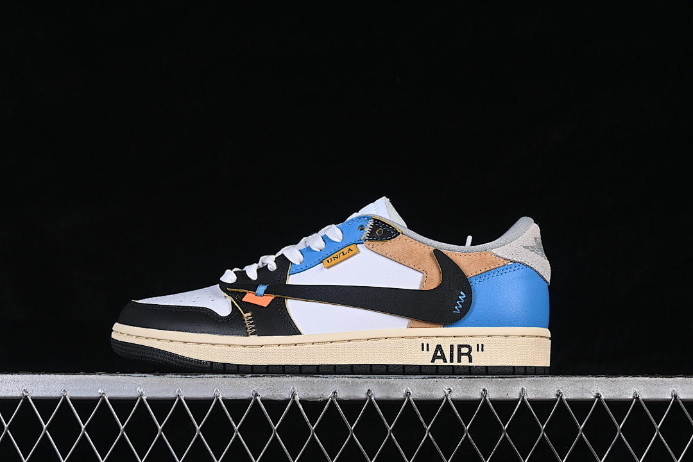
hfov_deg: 27.0
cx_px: 346
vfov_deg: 18.2
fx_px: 1444
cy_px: 231
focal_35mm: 75
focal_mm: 50
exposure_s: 1/80
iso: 160
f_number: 8
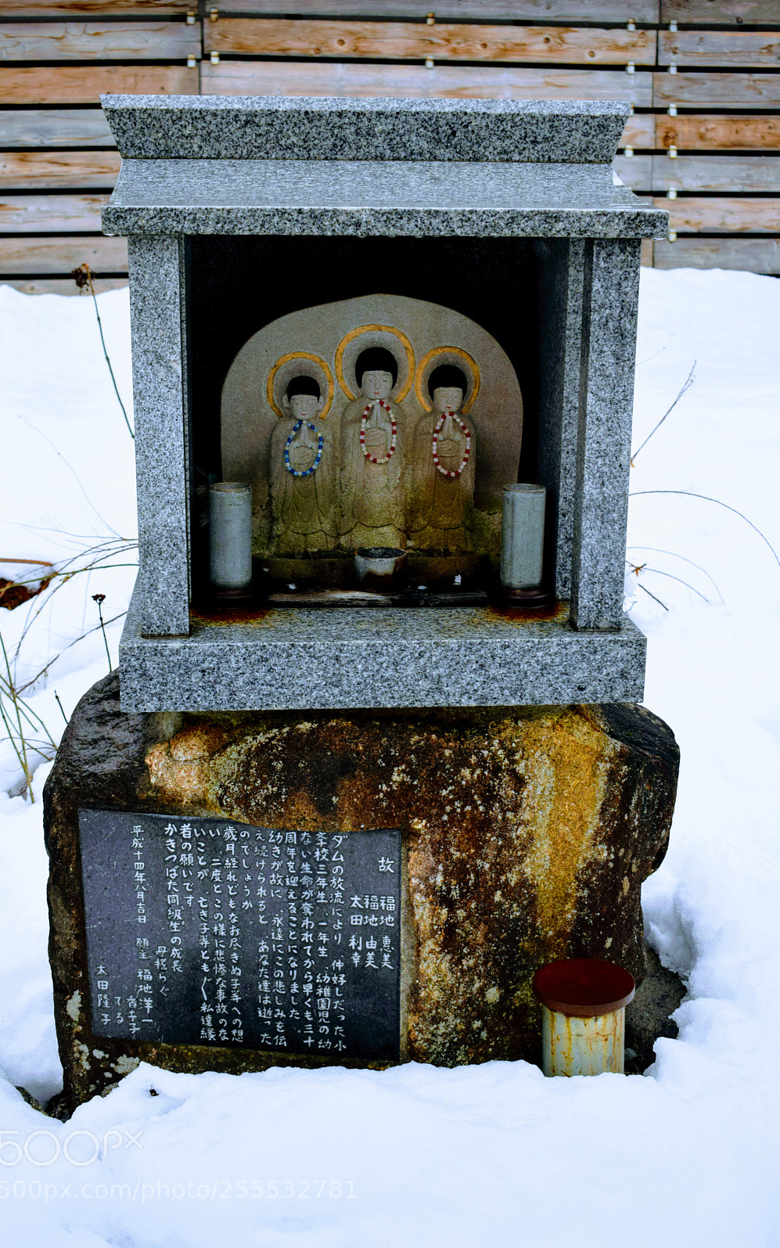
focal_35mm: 46
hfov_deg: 28.0
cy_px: 625
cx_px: 365
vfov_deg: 43.5
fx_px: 1564
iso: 400
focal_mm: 30
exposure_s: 1/125
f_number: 5.6
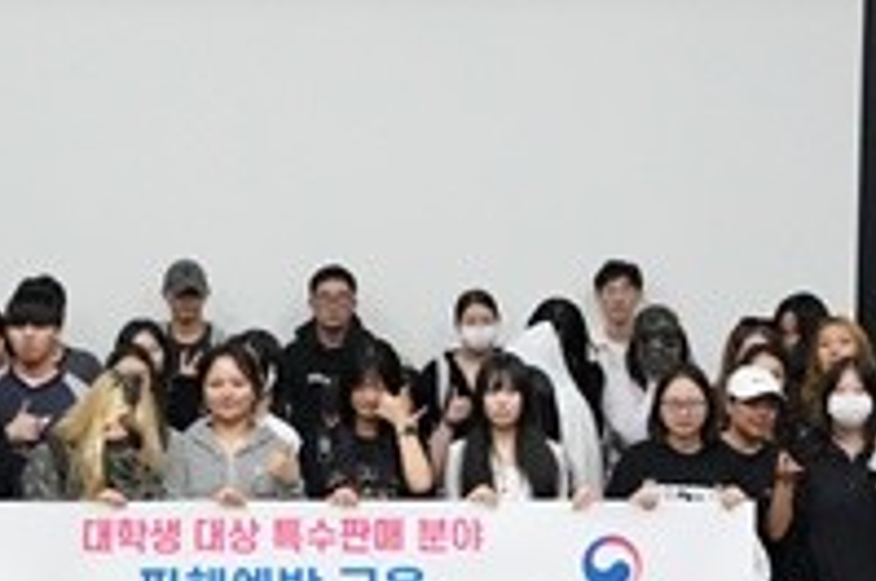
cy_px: 290
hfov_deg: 14.7
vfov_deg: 9.8
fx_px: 3377
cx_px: 264
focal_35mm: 139
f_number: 4
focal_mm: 46
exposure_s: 1/400
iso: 12800
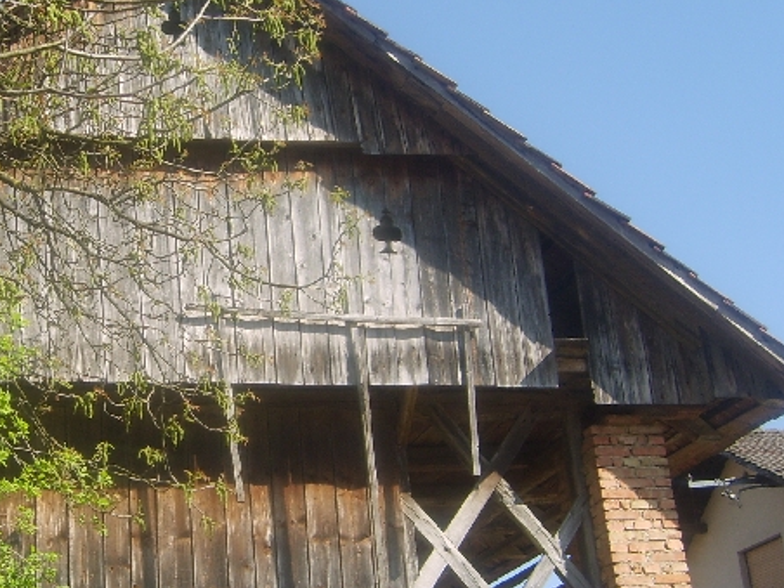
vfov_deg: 23.6
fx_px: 1404
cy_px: 302
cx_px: 177
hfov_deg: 30.6
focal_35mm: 62
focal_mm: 5.8
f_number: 2.8
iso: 50
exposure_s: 1/500
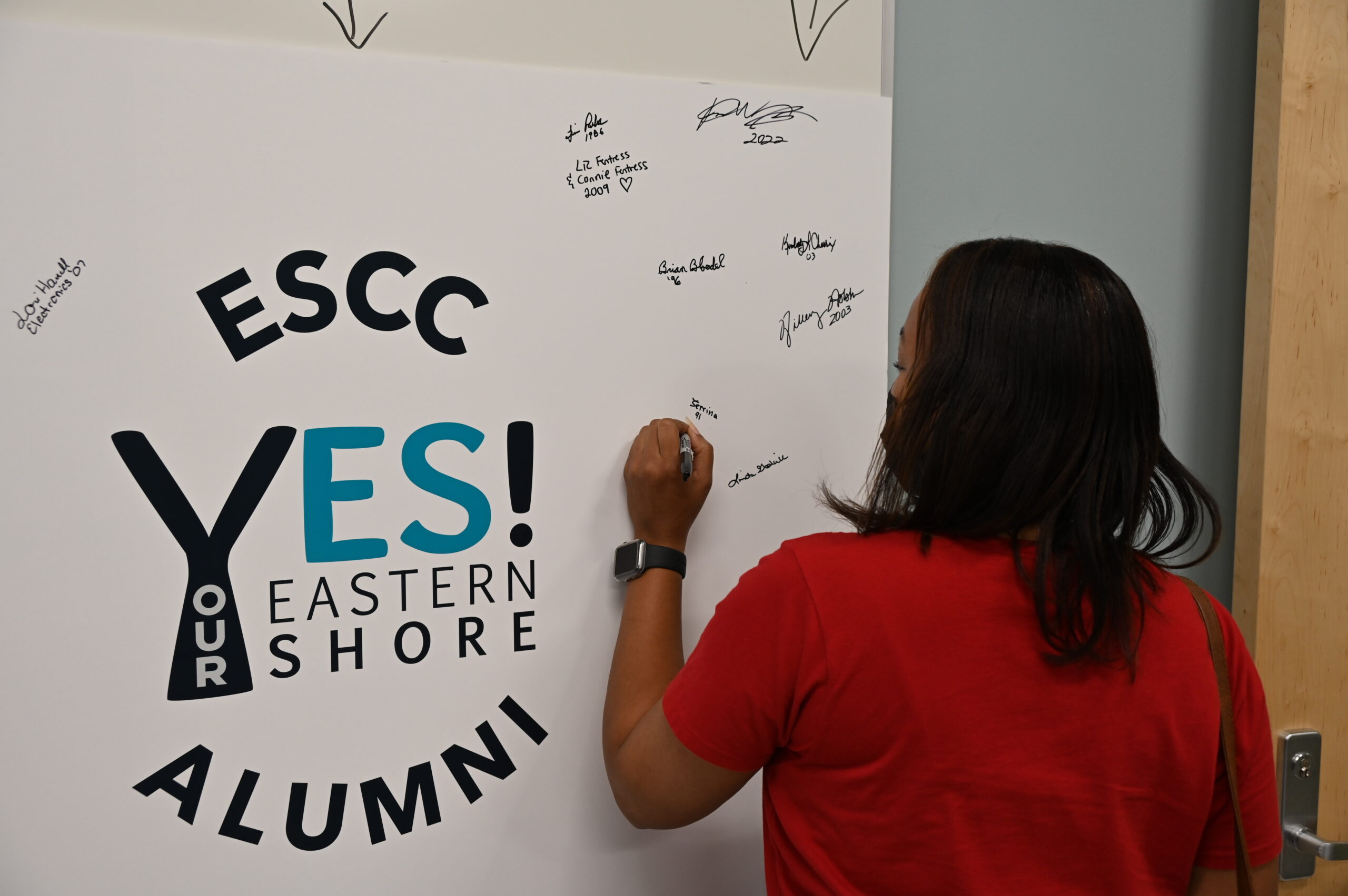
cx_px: 674
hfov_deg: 49.6
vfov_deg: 34.2
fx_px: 1459
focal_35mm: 39
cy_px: 448
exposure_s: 1/125
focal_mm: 39
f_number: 5
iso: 800
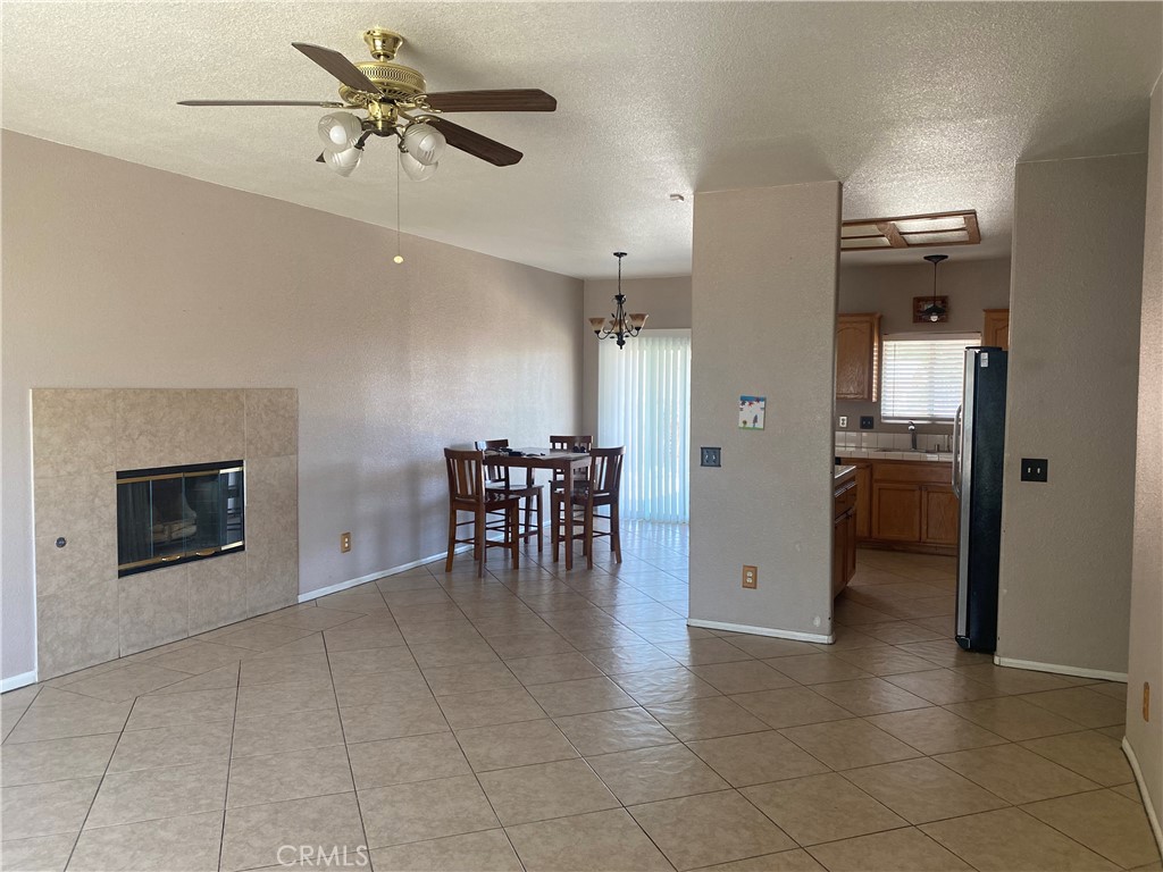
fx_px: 874
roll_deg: +0.3
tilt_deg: -3.4
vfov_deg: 53.1
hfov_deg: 67.3
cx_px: 582
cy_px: 436
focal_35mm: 26
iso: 125
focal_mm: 4.25
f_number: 1.8
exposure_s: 1/118
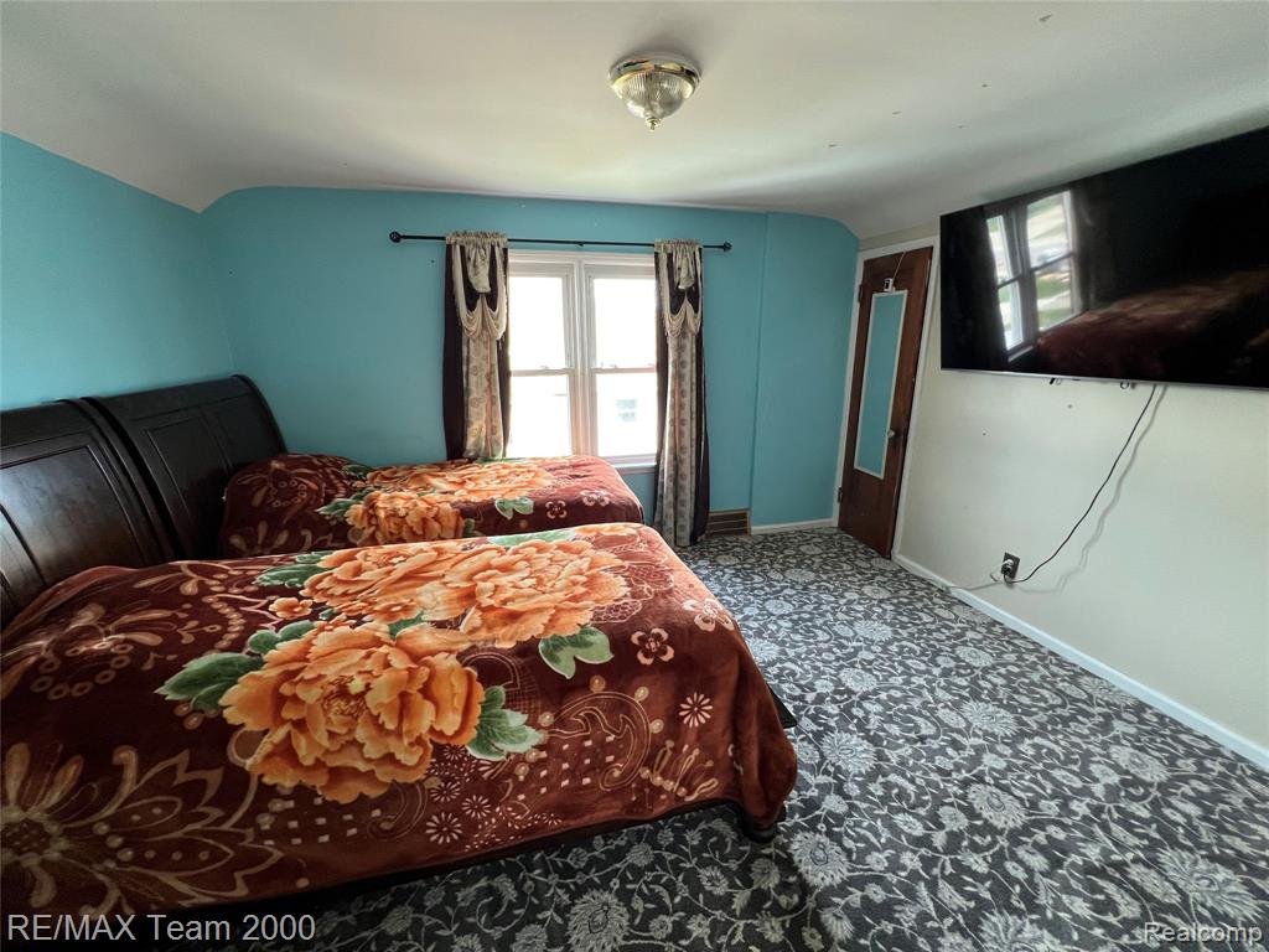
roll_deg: +0.2
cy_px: 476
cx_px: 634
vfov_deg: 89.9
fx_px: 477
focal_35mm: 13
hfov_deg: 106.2
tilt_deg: -15.1
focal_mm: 1.57
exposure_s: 1/99
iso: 125
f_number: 1.8
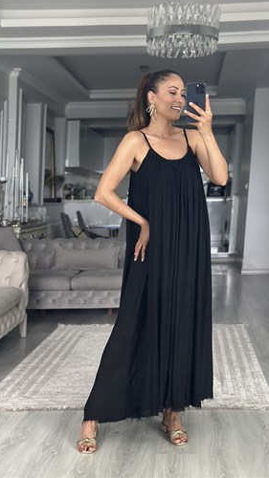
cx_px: 147
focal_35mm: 53
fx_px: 673
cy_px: 237
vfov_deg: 39.2
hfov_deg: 22.6
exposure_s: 1/60
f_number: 1.78
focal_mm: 6.86
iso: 160
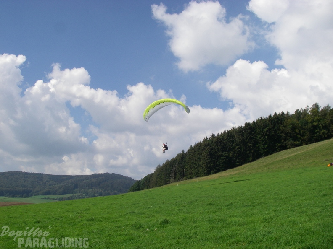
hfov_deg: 49.0
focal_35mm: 38
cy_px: 124
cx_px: 166
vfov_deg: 37.7
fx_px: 366
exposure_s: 1/320
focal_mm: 6.3
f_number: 6.6
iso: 64
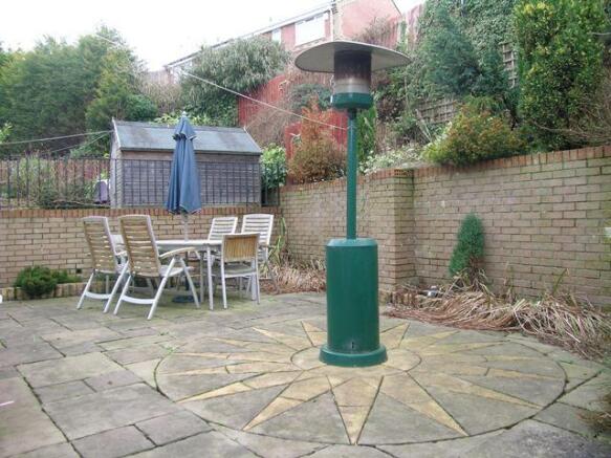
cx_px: 306
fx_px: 494
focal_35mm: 28
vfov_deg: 49.7
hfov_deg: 63.5
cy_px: 229
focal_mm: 5.8
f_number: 3.1
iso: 50
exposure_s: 1/70.9
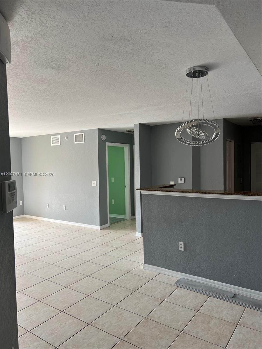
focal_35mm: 26
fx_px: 262
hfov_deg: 53.1
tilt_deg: -2.4
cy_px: 174
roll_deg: +2.0
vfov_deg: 67.3
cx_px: 131
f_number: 1.5
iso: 50
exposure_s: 1/121
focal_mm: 5.7
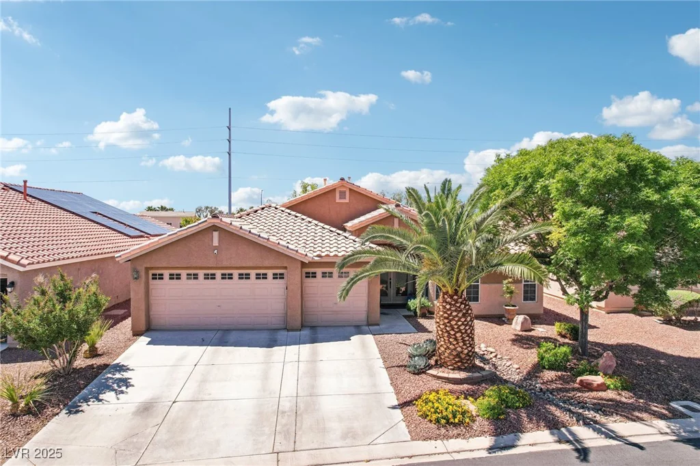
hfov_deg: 78.6
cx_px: 350
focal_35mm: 22
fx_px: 428
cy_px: 233
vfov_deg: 57.2
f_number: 2.8
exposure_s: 1/2000
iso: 150
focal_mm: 8.4
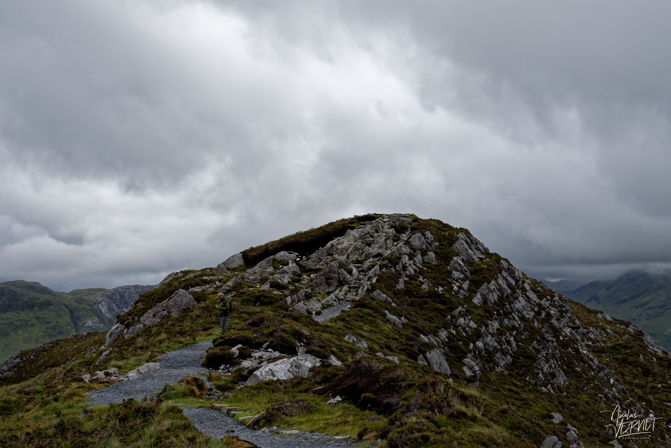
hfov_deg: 37.8
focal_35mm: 52
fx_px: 979
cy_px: 224
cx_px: 336
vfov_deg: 25.8
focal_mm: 35
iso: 200
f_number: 8
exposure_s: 1/500
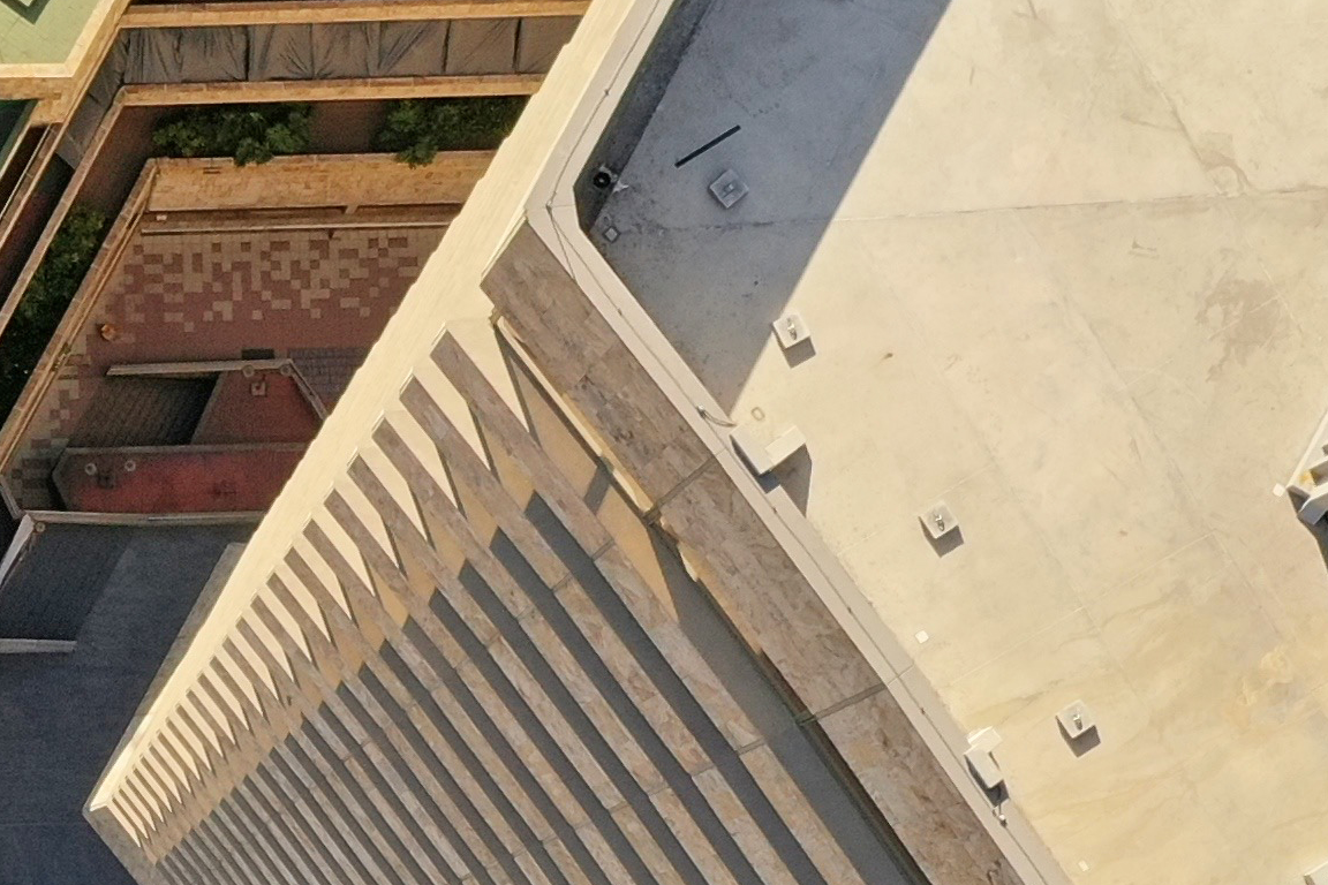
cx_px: -264
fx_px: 4906
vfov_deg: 10.0
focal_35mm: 133
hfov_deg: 14.9
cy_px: 1250
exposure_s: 1/200
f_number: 5
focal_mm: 10.26
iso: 100
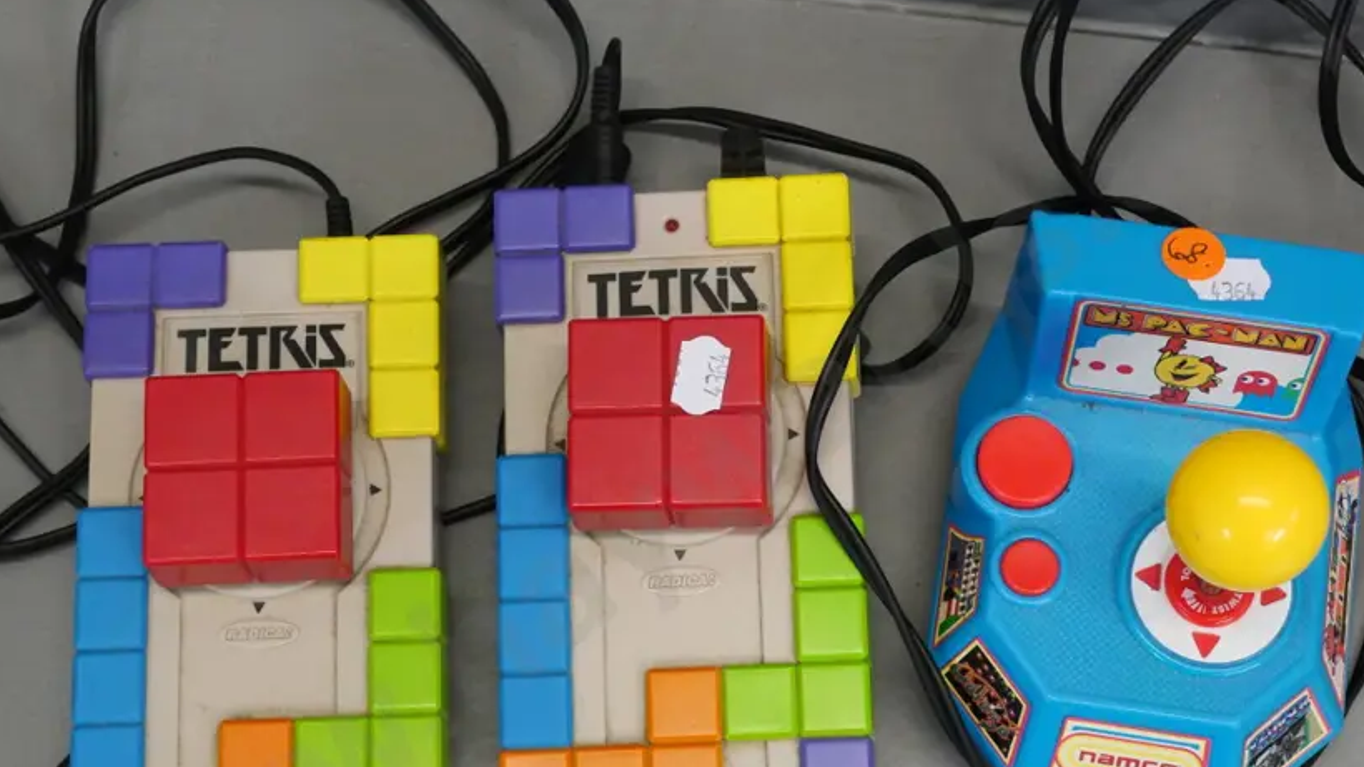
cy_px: 448
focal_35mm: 68
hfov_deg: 31.0
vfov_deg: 17.7
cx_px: 762
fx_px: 2459
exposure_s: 1/160
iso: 3200
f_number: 5
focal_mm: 25
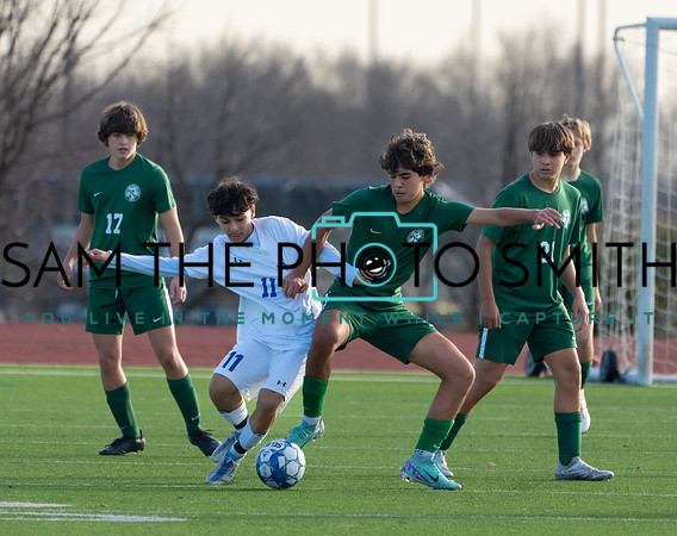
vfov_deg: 2.2
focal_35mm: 697
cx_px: 383
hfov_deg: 2.8
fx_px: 13912
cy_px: 288
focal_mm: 400
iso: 640
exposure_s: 1/1250
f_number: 5.6
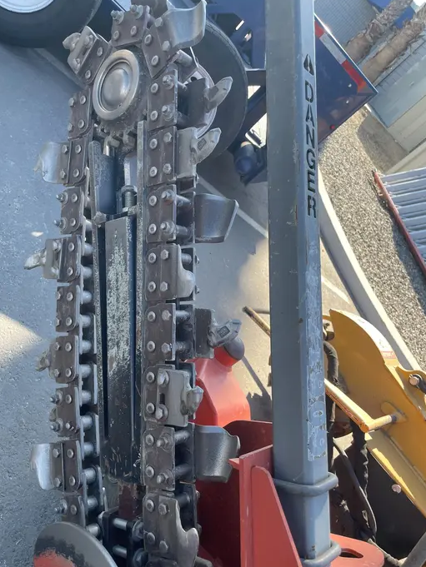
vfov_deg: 63.4
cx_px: 202
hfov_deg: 49.7
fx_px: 459
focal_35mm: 28
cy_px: 280
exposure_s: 1/437
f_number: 1.6
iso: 32
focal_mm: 4.2
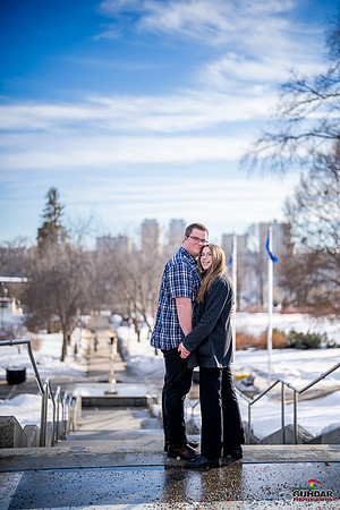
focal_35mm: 50
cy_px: 255
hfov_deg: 27.0
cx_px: 170
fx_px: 708
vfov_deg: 39.6
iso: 100
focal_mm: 50
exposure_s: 1/6400
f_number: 1.2
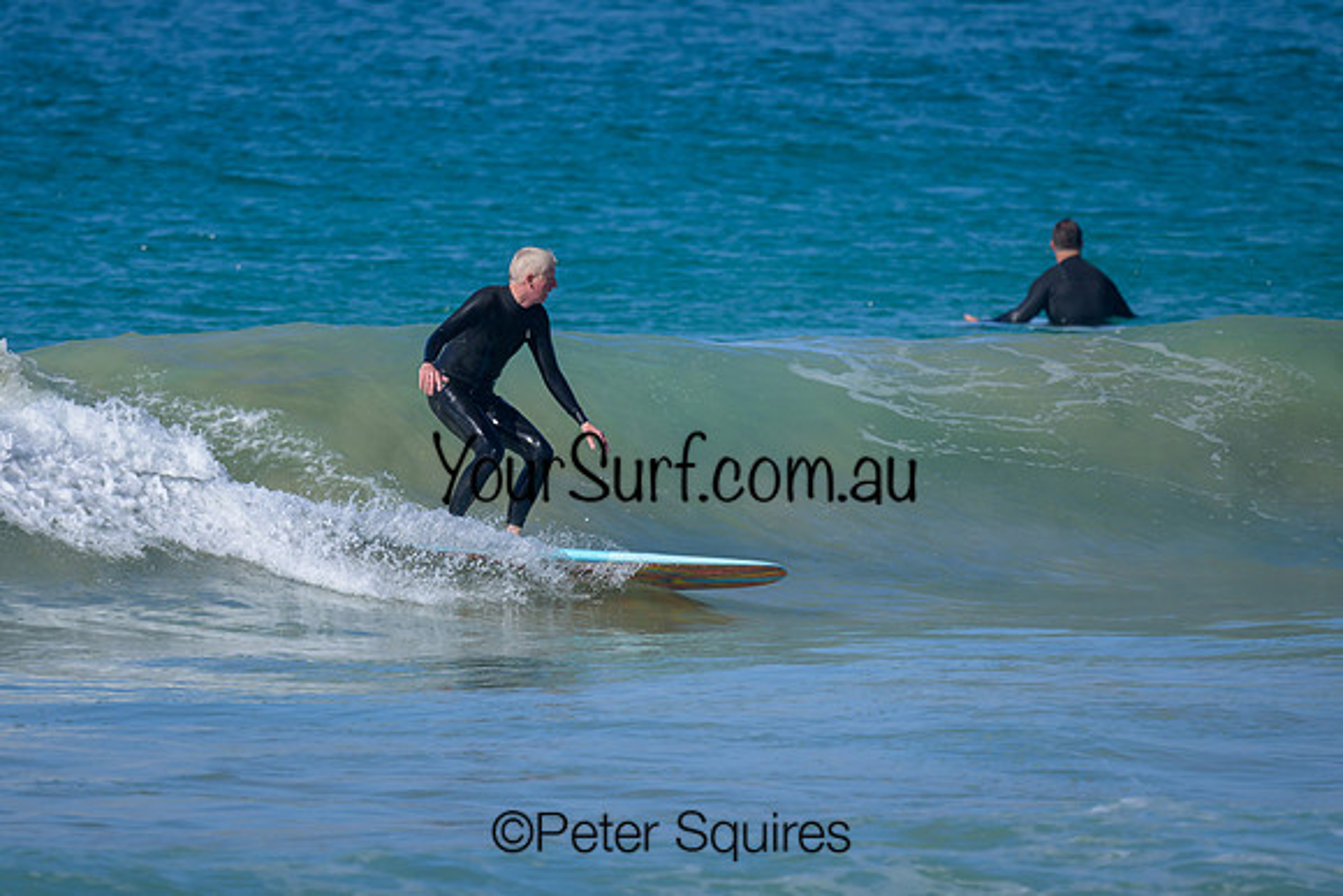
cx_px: 539
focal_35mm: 1099
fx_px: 40999
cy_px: 444
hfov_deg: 1.9
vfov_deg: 1.3
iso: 400
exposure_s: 1/2000
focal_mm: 800
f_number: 6.3
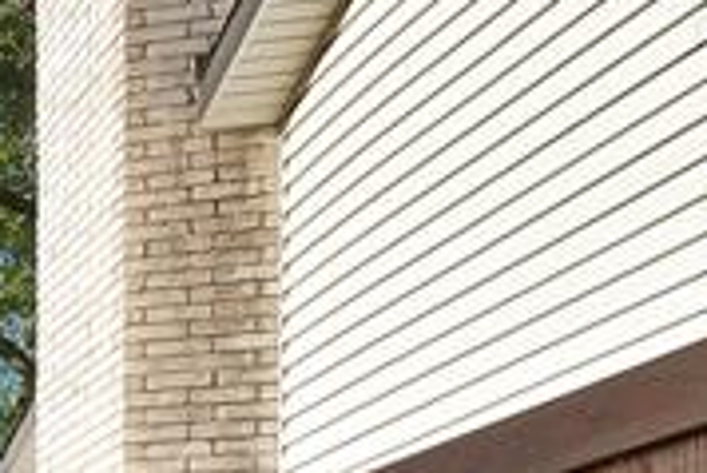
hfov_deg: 13.2
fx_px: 1356
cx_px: -1188
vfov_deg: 16.2
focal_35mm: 69
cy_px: 884
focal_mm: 12
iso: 640
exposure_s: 1/80
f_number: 9
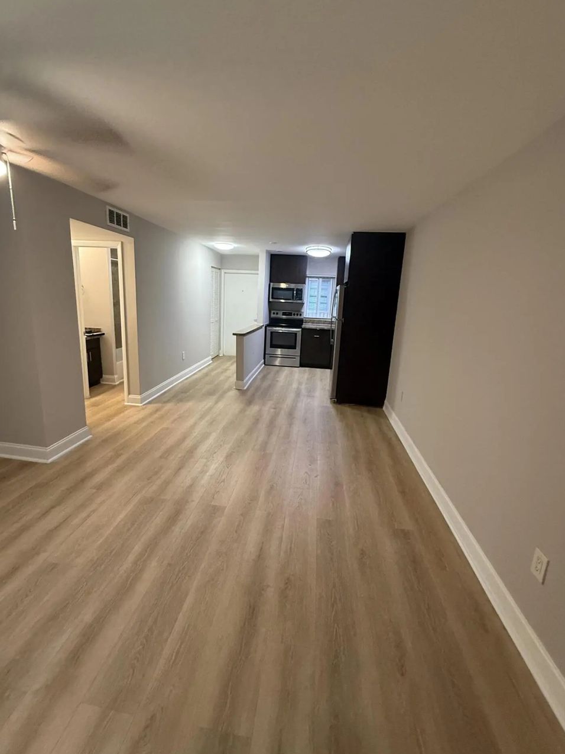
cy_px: 361
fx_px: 326
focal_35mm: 15
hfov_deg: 81.7
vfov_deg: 98.1
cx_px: 274
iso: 320
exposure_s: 1/60
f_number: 2.2
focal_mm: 2.22
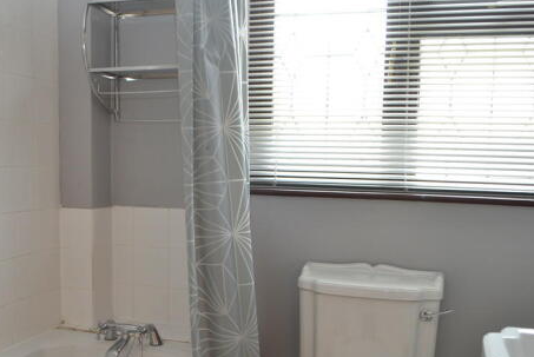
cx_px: 209
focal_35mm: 39
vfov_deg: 34.1
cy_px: 223
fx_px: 579
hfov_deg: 49.2
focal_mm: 18
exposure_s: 1/60
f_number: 4
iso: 400
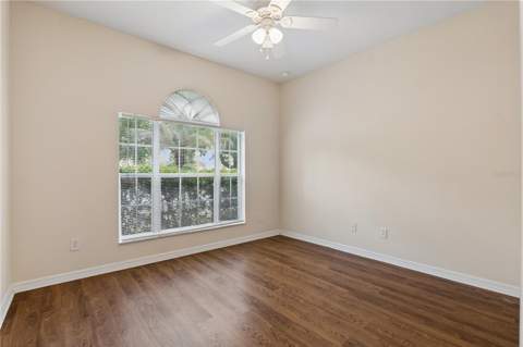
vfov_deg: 73.6
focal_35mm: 16
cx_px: 262
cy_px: 174
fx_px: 232
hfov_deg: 96.8
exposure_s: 1/10
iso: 800
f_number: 10
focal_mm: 16
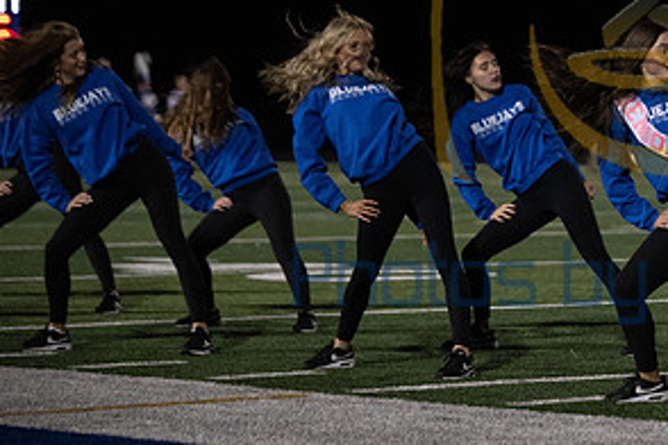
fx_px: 4026
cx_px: 623
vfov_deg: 6.3
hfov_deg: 9.4
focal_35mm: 217
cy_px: 90
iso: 5000
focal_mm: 110
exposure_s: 1/1600
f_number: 2.8
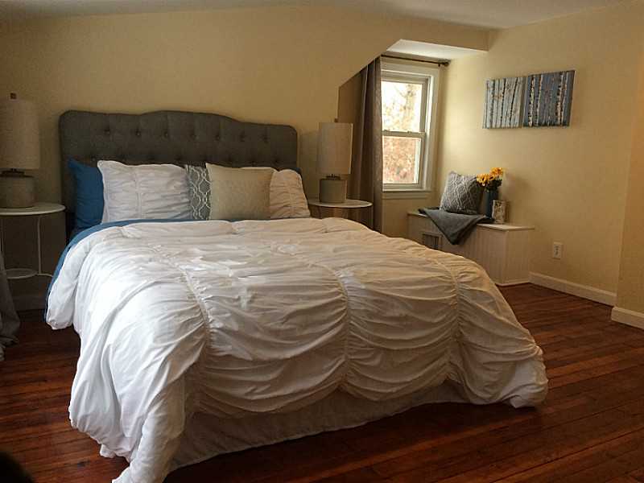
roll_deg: -0.9
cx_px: 322
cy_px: 242
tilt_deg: -10.2
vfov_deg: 48.2
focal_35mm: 29
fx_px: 540
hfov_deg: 61.7
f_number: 2.2
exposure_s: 1/33
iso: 64
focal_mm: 4.15
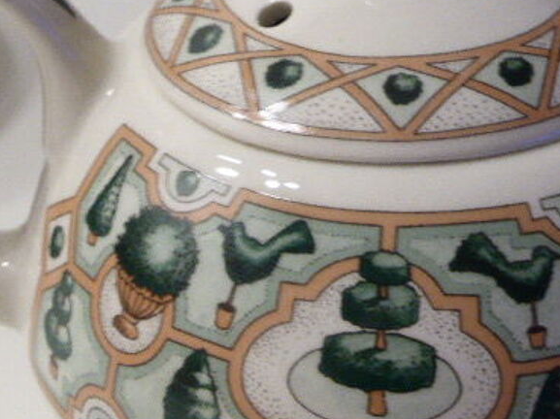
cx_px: 329
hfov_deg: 14.4
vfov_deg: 10.8
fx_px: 2215
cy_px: 248
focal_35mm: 137
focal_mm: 13.3
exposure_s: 1/13
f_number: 5
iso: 400
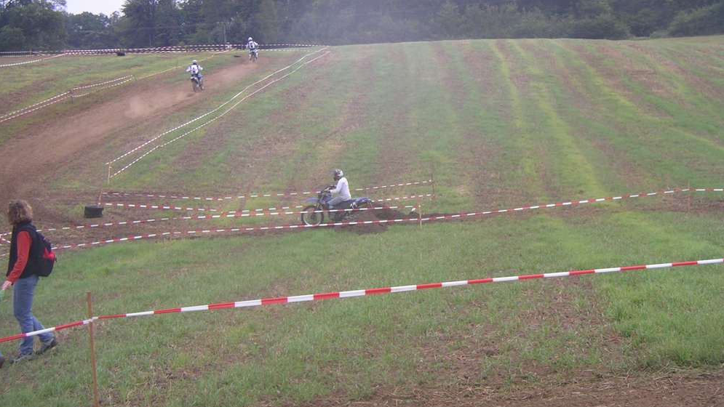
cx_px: 362
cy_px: 144
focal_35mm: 69
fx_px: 1325
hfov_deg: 30.6
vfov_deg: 17.5
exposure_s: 1/125
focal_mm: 9.8
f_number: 3.4
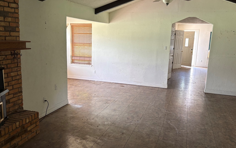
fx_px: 212
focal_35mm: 33
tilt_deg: -10.9
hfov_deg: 58.1
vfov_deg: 38.3
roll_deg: -0.8
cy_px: 76
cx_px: 110
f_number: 1.6
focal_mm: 5.96
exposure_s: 1/60
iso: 160
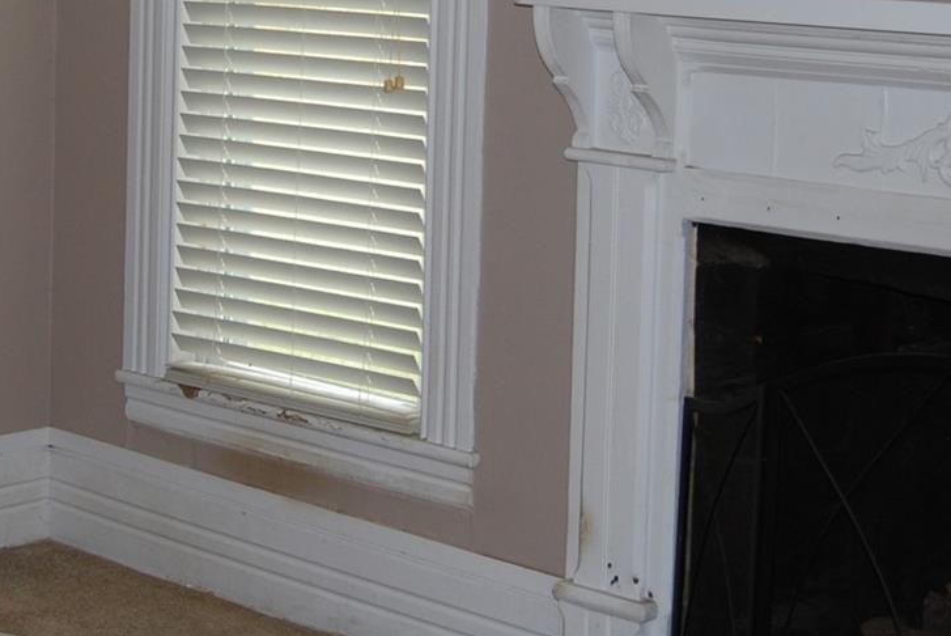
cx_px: 327
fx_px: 2459
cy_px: 111
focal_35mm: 93
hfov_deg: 21.8
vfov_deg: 14.6
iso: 200
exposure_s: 1/60
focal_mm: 22
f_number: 3.8
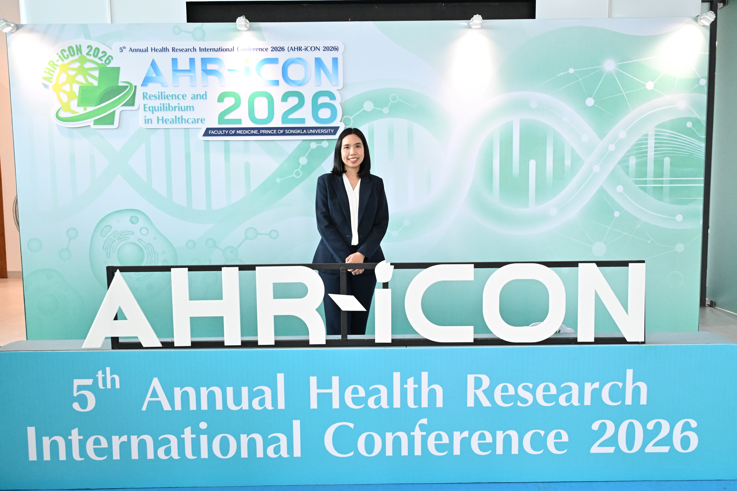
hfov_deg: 61.1
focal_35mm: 30
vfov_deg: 43.0
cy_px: 246
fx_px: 624
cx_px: 368
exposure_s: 1/500
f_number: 4
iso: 6400
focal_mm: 30.5
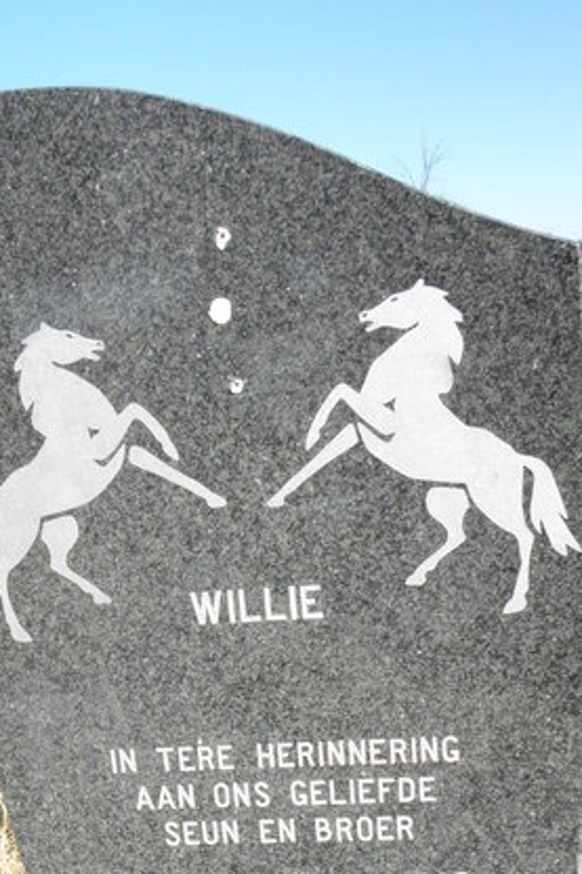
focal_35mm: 52
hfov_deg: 25.9
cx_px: 204
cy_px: 828
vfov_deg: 35.4
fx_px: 1262
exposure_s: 1/500
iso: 200
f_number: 6.3
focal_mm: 4.6
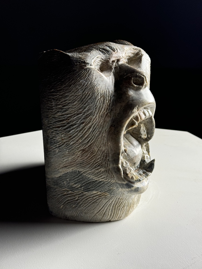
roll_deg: -0.2
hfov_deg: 30.3
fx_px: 373
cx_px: 101
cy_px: 134
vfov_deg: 39.7
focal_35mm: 48
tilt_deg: -22.6
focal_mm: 6.76
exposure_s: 1/50
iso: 100
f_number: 1.78
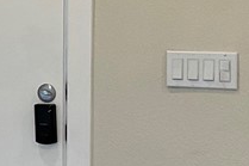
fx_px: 1023
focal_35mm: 148
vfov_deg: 9.2
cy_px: 54
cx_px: -273
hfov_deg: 12.1
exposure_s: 1/120
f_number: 1.8
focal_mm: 3
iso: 64
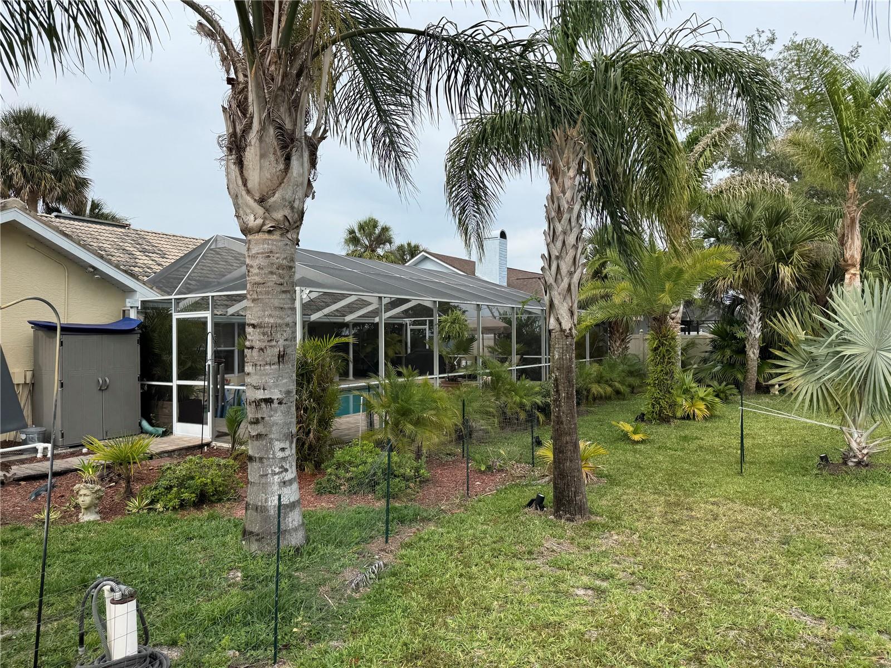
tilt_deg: +1.3
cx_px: 446
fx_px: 618
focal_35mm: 24
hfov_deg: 71.6
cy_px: 334
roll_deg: +1.1
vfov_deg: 56.8
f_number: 1.78
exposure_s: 1/2506
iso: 80
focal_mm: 6.76
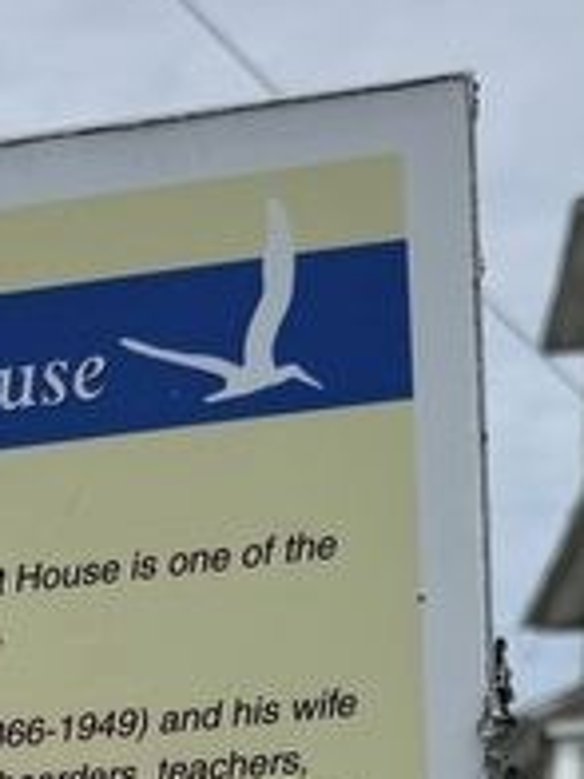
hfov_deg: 14.4
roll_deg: -1.4
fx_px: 2204
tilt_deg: -5.1
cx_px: -207
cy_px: 1057
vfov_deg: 18.4
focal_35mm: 98
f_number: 1.78
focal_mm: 6.76
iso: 80
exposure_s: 1/10309
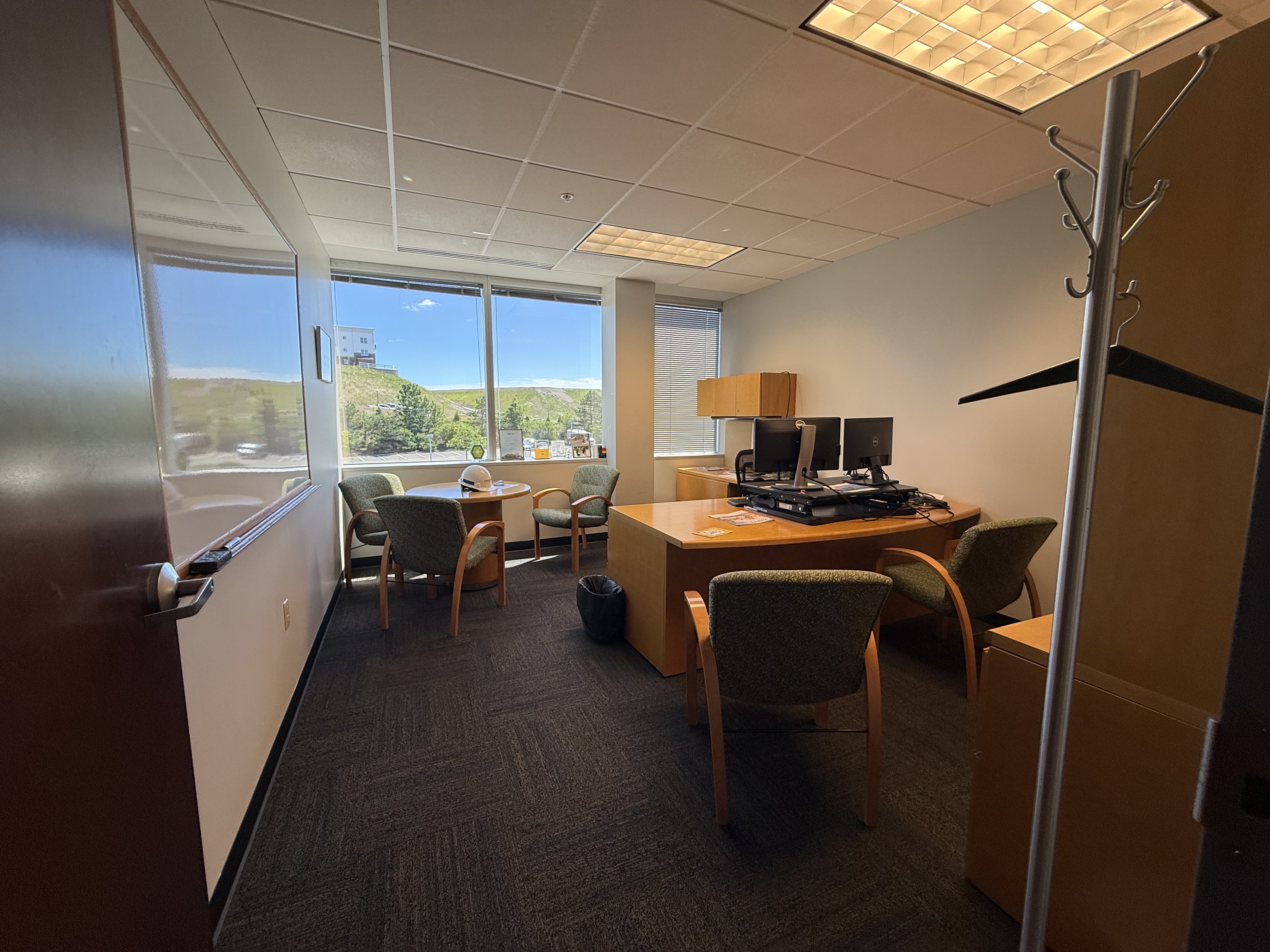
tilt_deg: -5.8
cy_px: 476
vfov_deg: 85.7
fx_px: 514
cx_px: 635
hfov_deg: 102.1
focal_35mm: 14
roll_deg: -0.7
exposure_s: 1/120
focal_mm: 2.22
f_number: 2.2
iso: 80
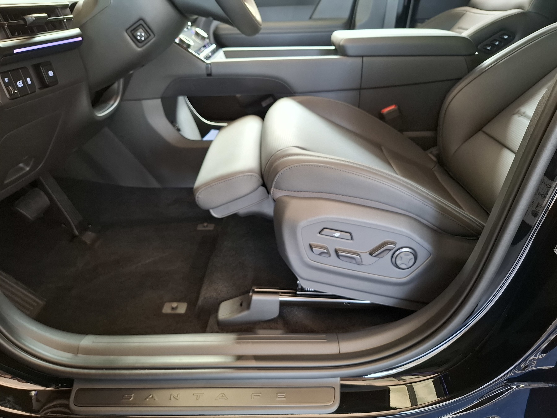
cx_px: 278
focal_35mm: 23
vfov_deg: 58.9
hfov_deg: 73.9
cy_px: 209
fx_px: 370
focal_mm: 5.54
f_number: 1.8
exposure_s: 1/25
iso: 400
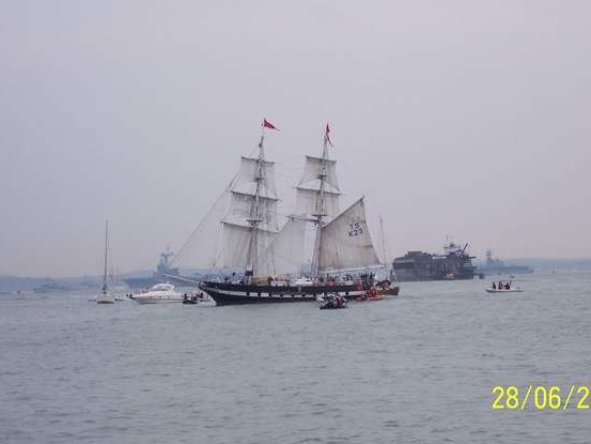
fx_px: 2254
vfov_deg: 11.2
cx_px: 327
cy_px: 205
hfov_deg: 14.9
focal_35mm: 132
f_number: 4.8
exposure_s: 1/180
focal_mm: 24
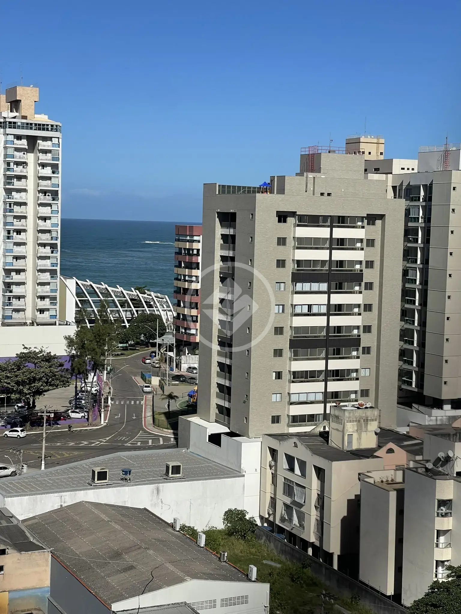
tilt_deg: -4.0
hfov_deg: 22.9
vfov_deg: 30.3
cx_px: 230
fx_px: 1136
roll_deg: -1.3
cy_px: 307
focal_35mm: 64
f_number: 2.2
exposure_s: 1/2370
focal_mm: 7.5
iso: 20
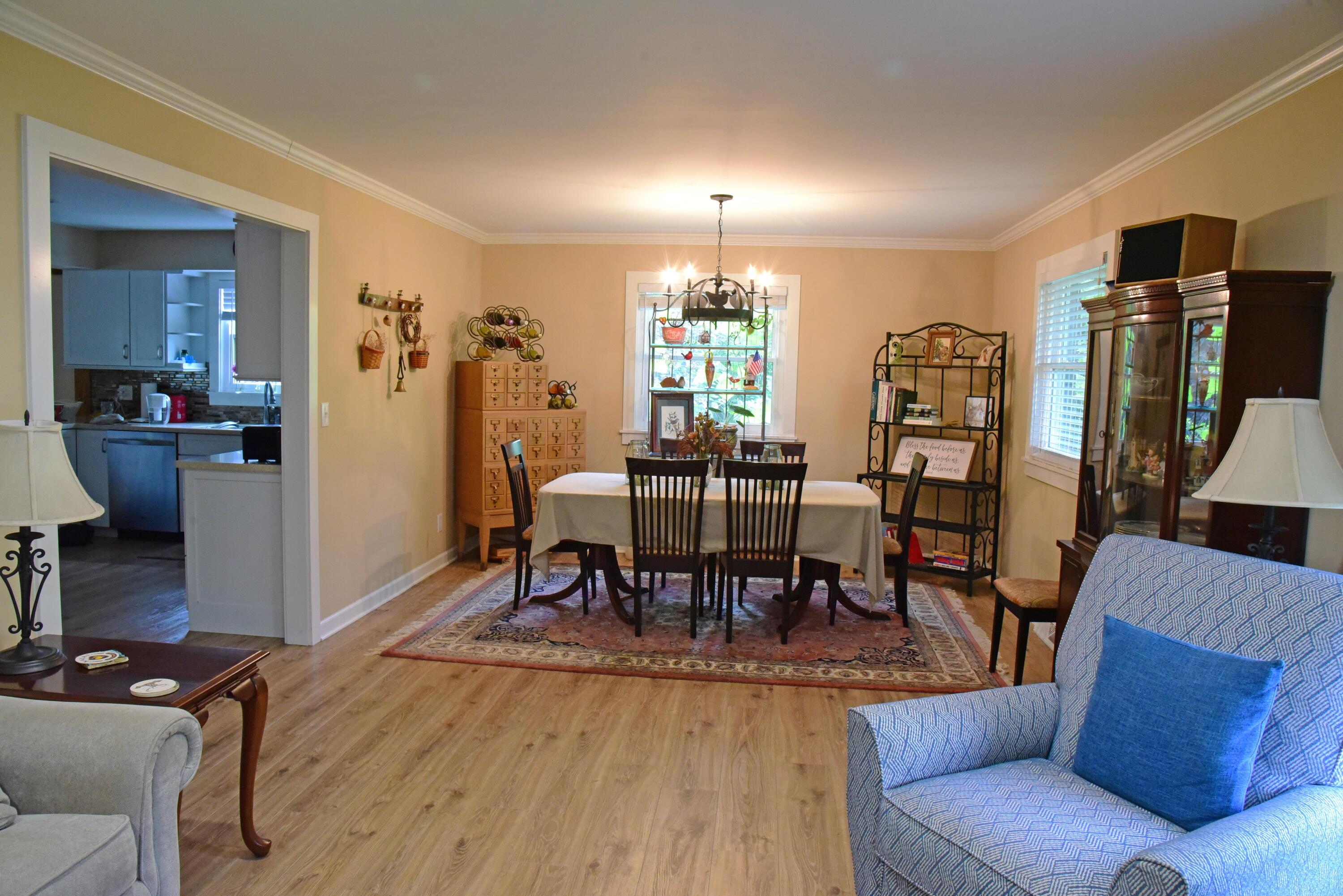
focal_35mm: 24
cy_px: 448
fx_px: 896
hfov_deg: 73.7
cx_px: 672
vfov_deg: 53.2
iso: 5000
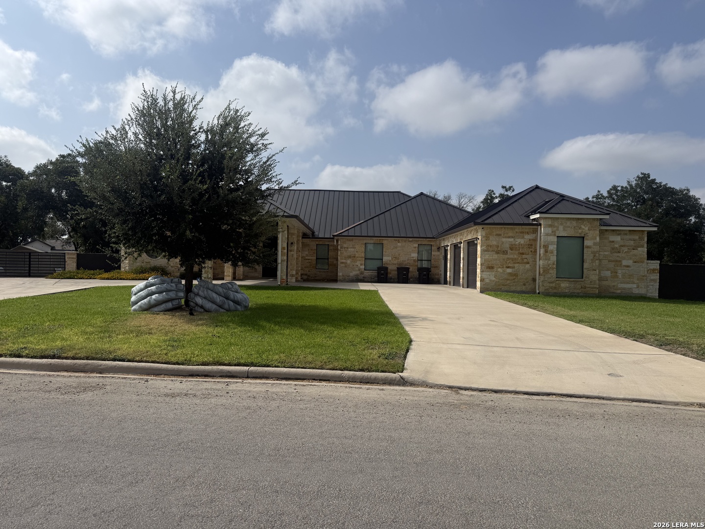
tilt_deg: -0.5
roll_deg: -1.5
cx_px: 352
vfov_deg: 56.8
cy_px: 264
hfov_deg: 71.6
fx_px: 489
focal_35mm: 24
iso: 80
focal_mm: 6.76
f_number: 1.78
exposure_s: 1/9091
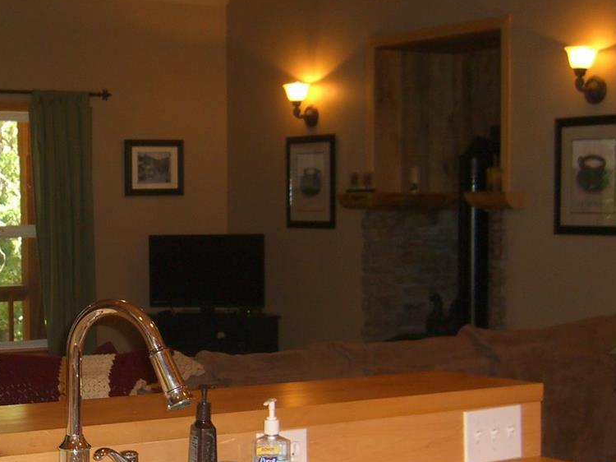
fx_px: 1352
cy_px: 353
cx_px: 104
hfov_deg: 25.1
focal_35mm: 76
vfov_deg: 19.2
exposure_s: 1/60
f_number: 2.8
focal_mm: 7.9
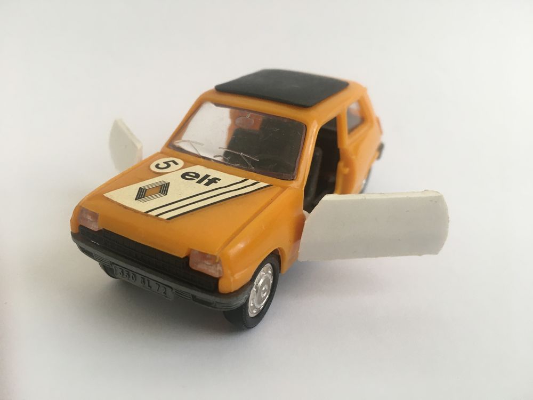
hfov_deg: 61.7
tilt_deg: -26.3
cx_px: 266
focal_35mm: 29
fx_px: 447
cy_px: 200
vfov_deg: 48.2
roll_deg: -3.4
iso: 50
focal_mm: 4.15
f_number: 2.2
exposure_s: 1/33
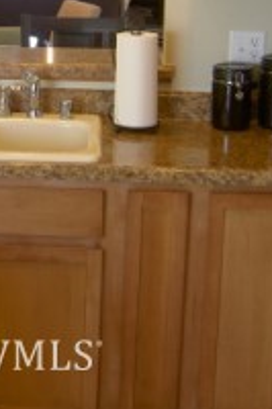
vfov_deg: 22.1
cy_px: 80
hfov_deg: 14.7
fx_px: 1033
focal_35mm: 91
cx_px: -12
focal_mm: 8
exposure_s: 1/15
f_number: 2.8
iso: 100
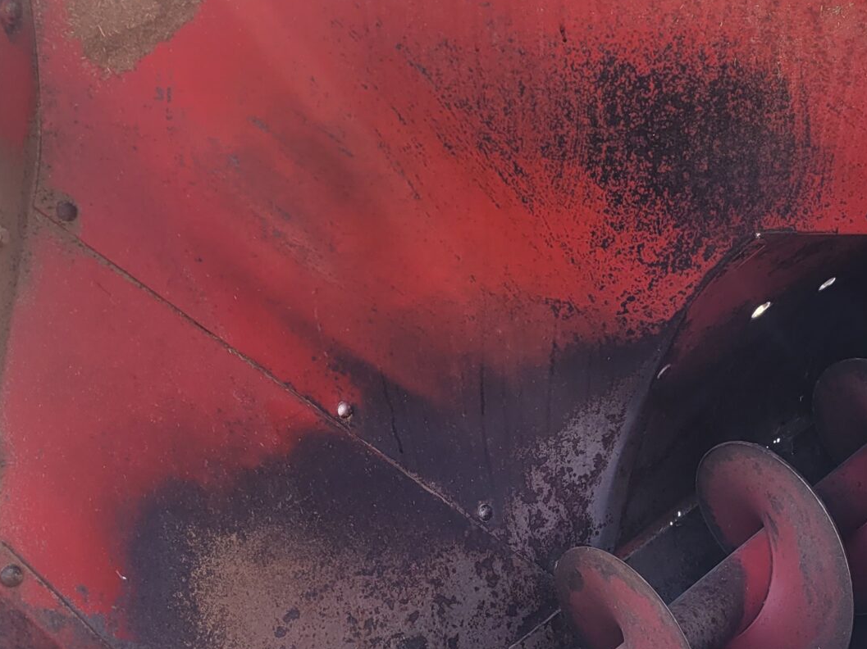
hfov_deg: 29.8
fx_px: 1577
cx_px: 732
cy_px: 409
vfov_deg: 23.2
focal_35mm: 63
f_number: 1.8
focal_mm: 5.4
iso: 40
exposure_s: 1/579
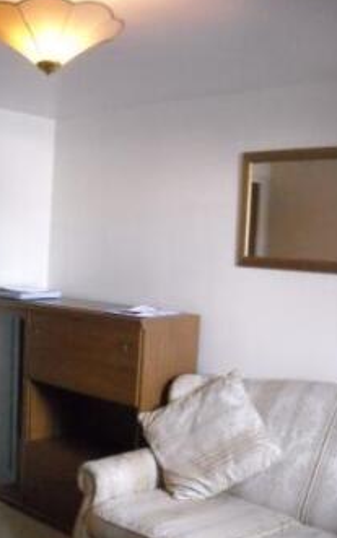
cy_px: 339
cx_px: 94
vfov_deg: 40.7
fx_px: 720
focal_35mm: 49
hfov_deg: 26.1
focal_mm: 5.7
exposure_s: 1/148
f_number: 2.8
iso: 800
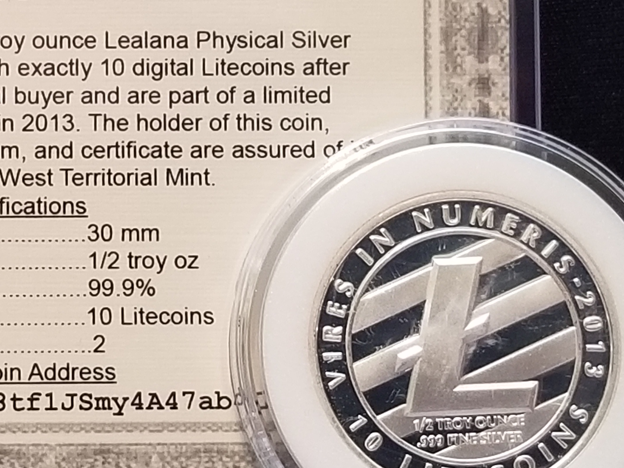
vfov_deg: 27.5
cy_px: 184
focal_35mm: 53
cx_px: 64
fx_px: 955
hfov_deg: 34.2
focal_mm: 4.25
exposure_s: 1/40
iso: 160
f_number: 1.7
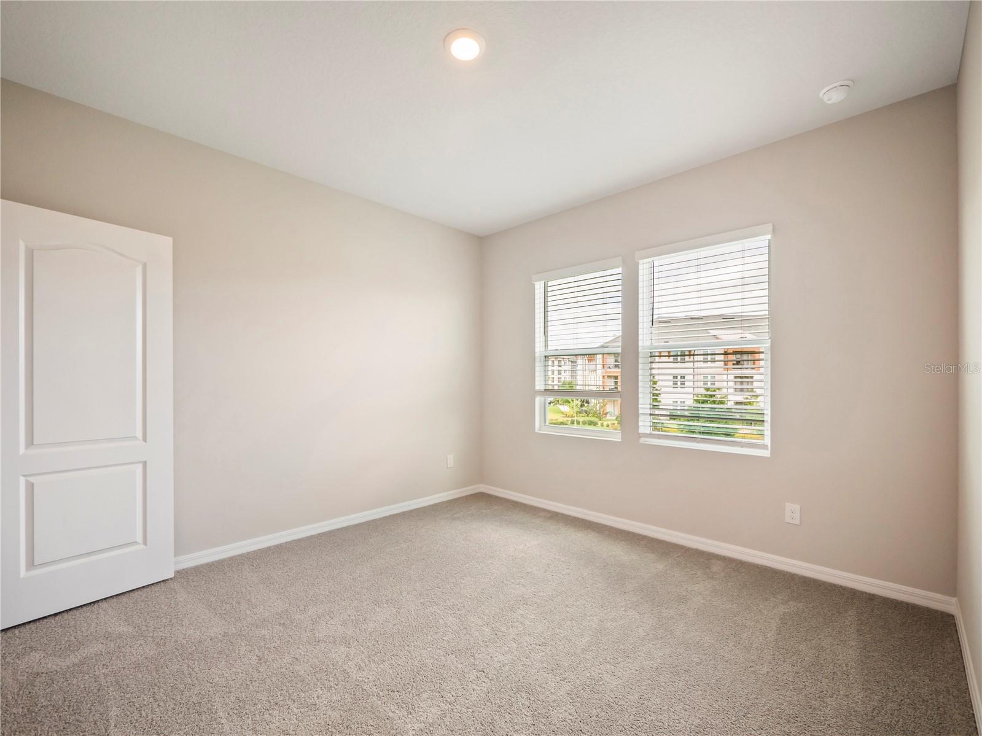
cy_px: 368
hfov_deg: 102.1
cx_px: 491
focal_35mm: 14
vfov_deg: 85.7
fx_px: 397
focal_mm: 7
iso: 400
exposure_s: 1/60
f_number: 4
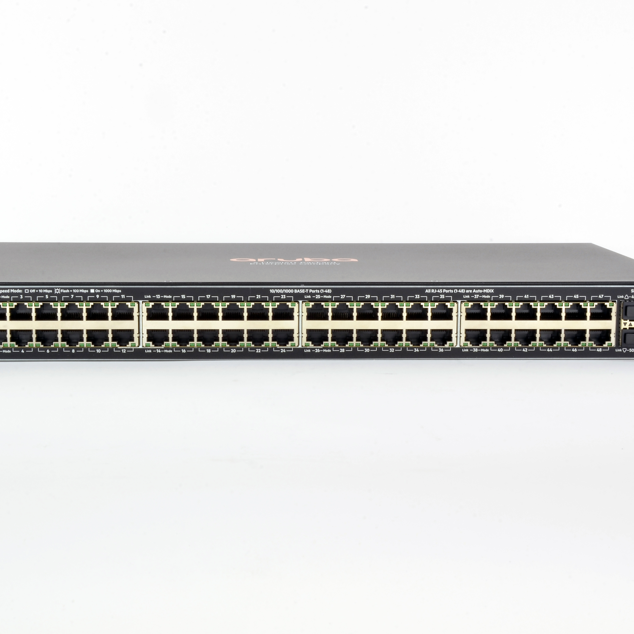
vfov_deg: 23.4
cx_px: 296
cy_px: 321
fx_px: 1533
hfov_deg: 23.4
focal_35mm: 74
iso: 100
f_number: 29
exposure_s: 1.3
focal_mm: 38
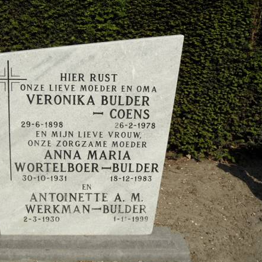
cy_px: 133
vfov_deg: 35.4
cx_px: 92
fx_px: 411
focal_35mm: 48
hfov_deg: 35.1
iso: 80
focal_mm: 6.5
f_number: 3.6
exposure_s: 1/1000
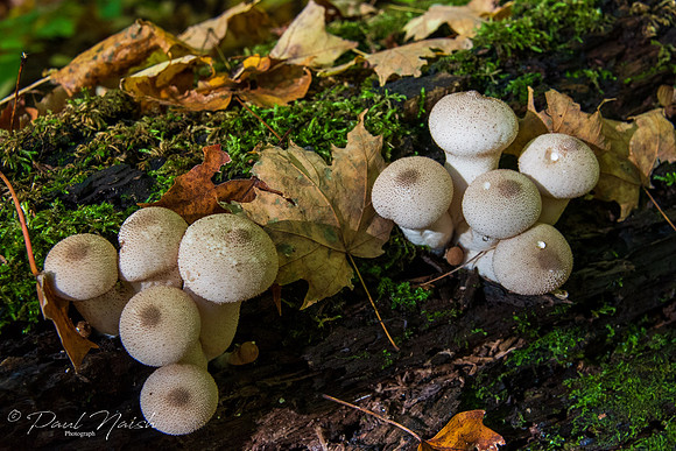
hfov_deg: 32.4
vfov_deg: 21.9
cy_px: 226
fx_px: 1164
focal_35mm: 62
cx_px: 338
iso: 2500
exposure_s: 1/80
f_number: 11
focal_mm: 62
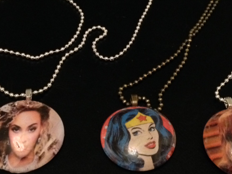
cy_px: 69
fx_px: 509
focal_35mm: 76
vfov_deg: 19.3
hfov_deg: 25.7
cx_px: 108
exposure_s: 1/15
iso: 800
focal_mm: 4.12
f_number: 2.4
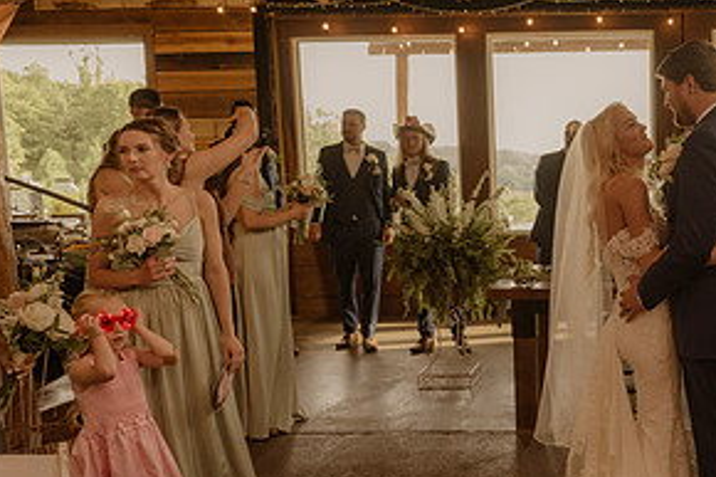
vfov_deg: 28.0
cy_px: 278
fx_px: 954
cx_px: 620
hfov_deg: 38.8
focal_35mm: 48
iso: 1000
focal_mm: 24
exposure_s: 1/320
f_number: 2.8
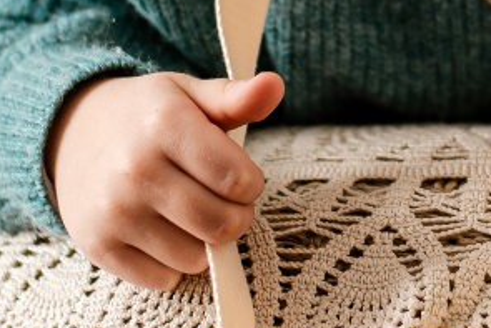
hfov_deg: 7.5
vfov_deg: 5.0
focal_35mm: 274
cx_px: 452
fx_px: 3739
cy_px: -166
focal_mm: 50
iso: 160
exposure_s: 1/160
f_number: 1.8
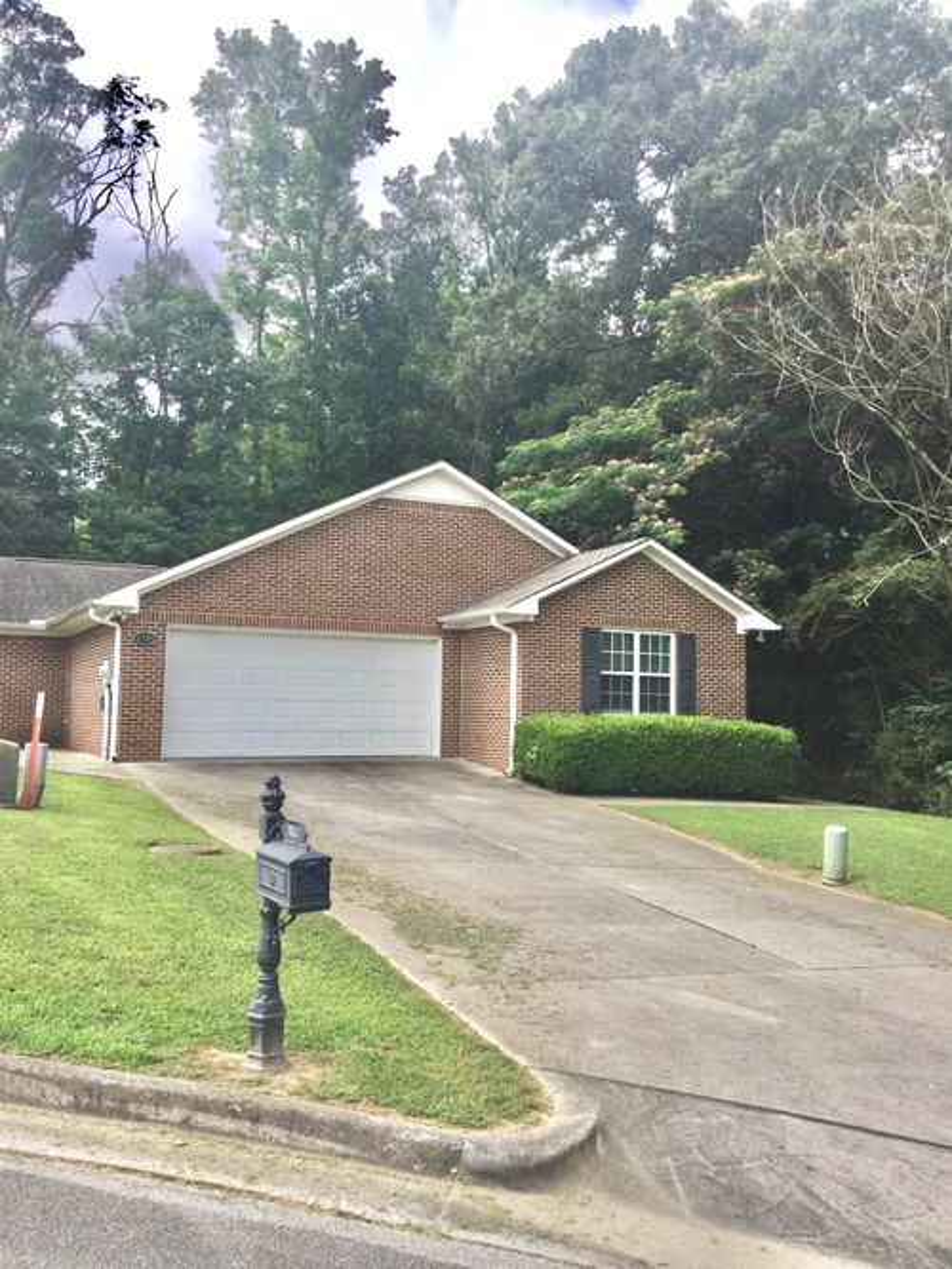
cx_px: 476
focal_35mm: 31
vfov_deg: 58.4
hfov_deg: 45.4
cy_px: 634
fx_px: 1137
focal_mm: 3.3
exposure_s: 1/936
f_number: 2.4
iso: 25
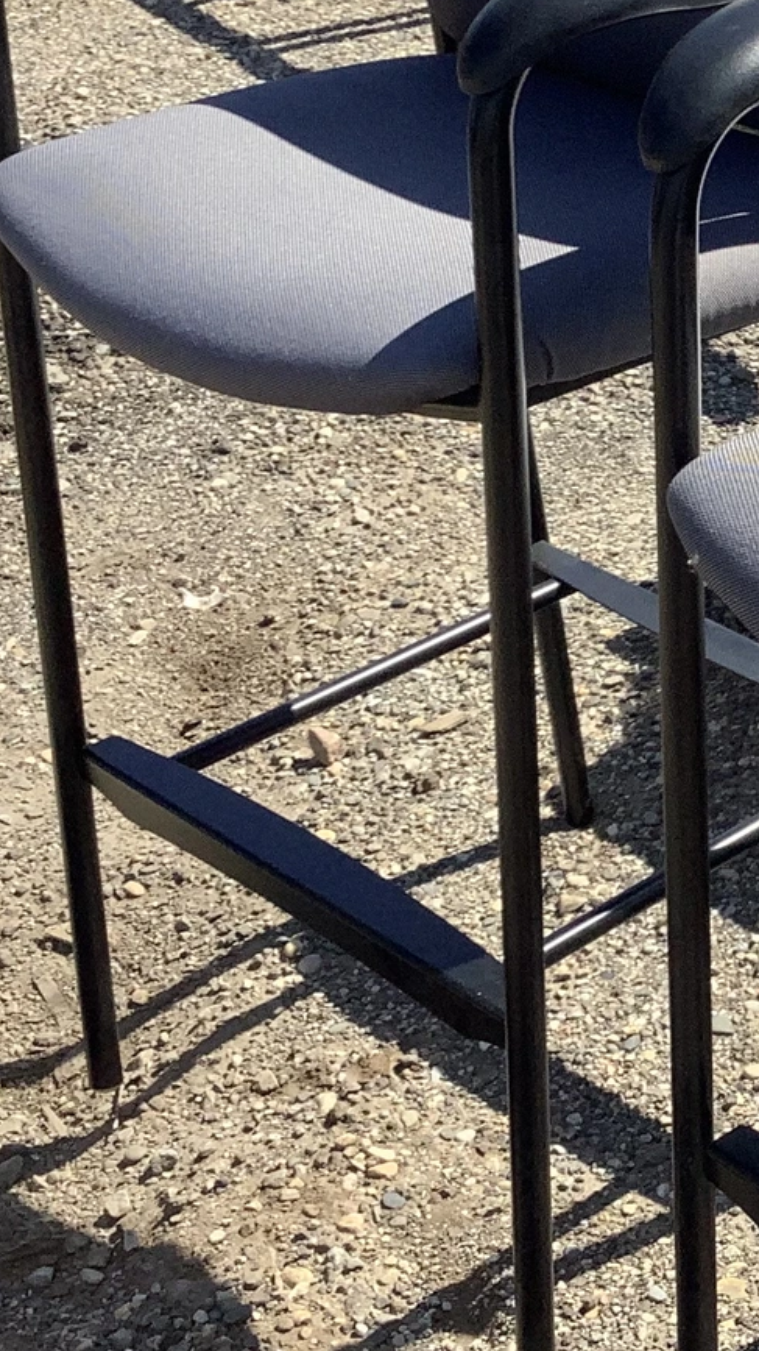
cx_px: 1008
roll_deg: -0.3
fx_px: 2791
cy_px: 504
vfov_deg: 27.1
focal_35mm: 78
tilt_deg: -28.7
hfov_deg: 14.8
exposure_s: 1/1664
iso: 25
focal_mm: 3.3
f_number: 2.4
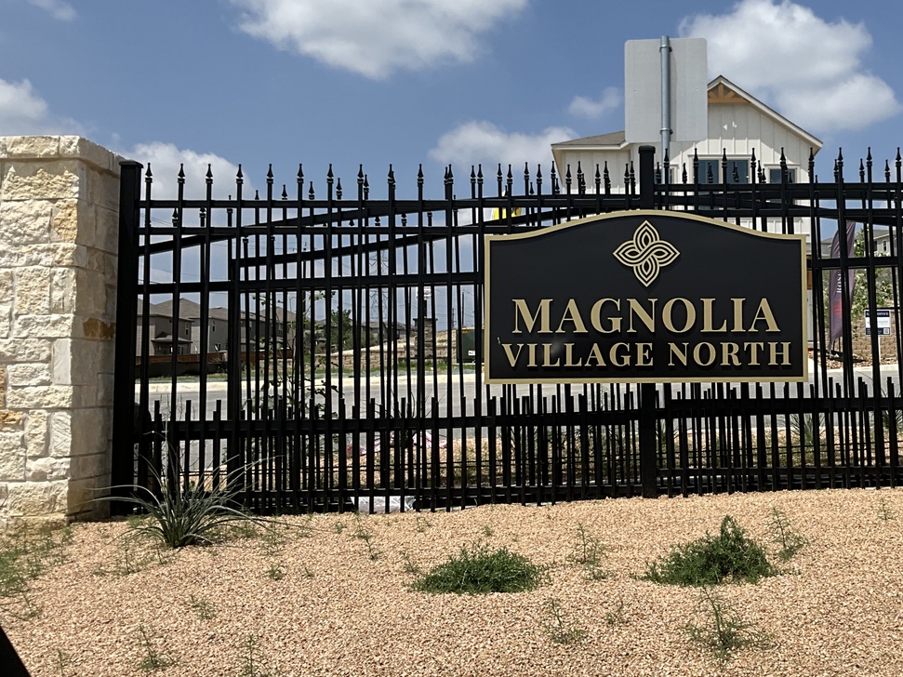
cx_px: 667
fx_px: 1122
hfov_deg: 42.6
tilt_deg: +4.7
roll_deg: +0.5
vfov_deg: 33.6
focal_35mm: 43
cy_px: 300
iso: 25
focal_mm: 3
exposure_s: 1/3534
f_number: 1.8
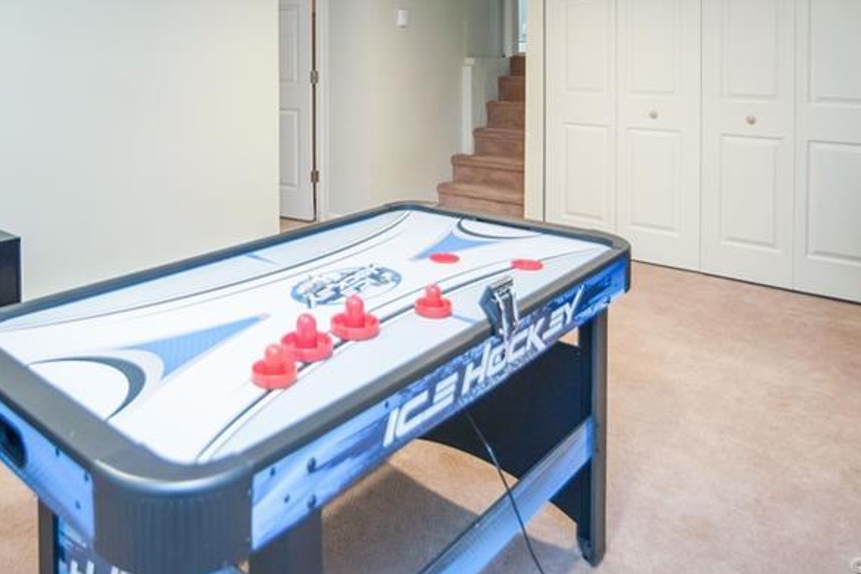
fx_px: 670
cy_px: 77
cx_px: 297
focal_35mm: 28
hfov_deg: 64.0
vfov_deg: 43.2
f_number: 2.8
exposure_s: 1/60
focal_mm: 16
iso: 800
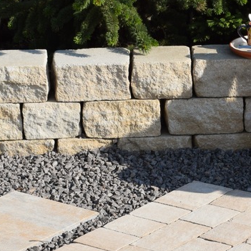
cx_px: 254
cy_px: 221
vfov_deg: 11.0
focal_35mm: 158
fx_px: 1296
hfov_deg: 11.0
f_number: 10
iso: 200
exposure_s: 1/400
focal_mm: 34
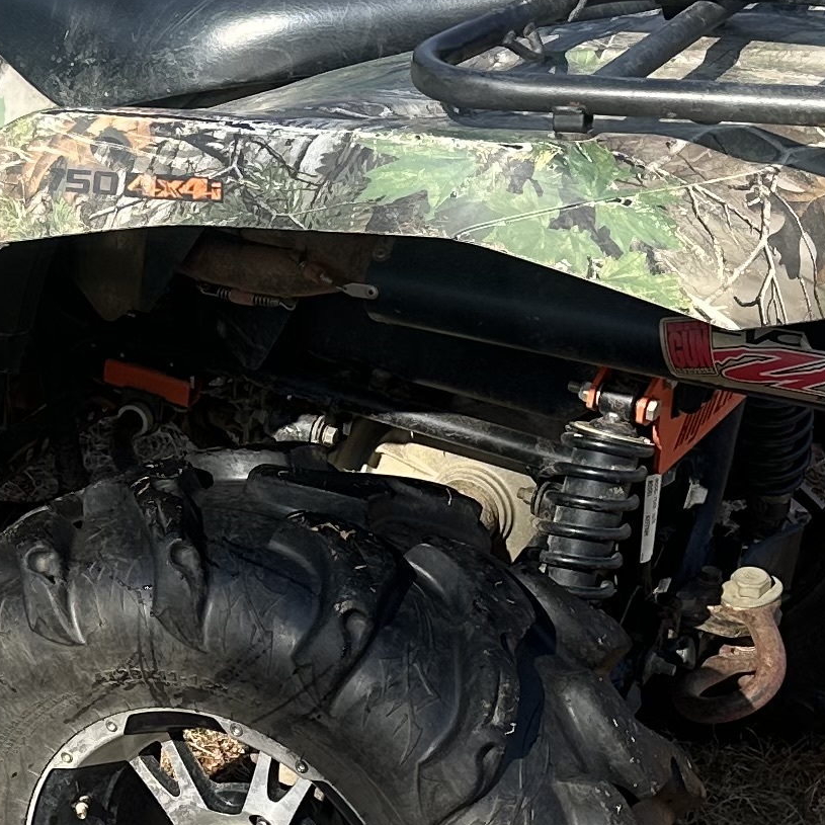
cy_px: 399
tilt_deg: -25.7
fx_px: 2831
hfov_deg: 15.7
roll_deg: +0.4
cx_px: -255
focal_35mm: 105
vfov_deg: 16.6
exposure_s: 1/1587
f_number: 1.78
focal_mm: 6.86
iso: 80
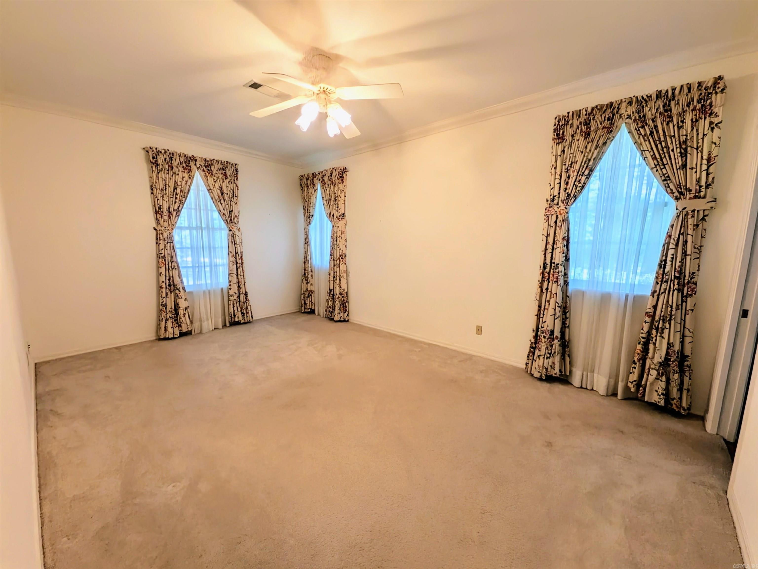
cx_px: 379
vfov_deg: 85.7
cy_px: 284
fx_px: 307
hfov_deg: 102.1
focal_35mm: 14
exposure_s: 1/40
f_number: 2.2
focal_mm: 1.85
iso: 90
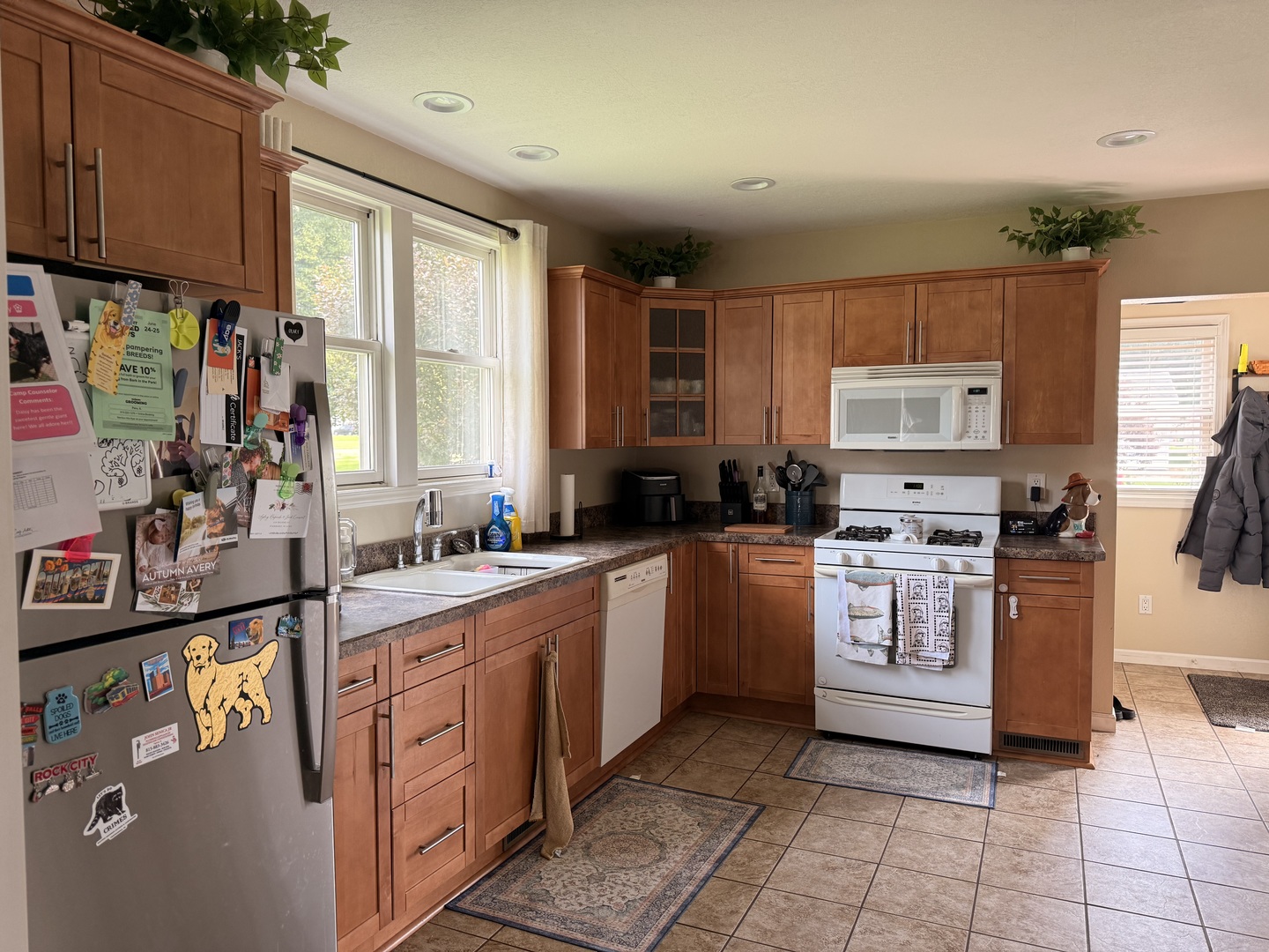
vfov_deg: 56.8
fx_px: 880
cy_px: 476
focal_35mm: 24
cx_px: 634
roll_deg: +0.4
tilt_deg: -2.7
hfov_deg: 71.6
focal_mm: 6.76
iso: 160
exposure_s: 1/121
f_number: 1.78
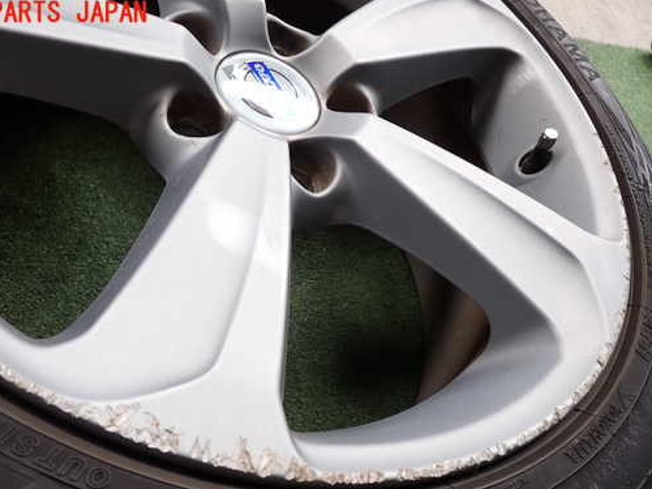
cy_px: 291
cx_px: 301
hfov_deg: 51.3
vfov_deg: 39.5
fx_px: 678
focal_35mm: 36
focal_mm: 5.4
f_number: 2.3
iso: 100
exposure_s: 1/160
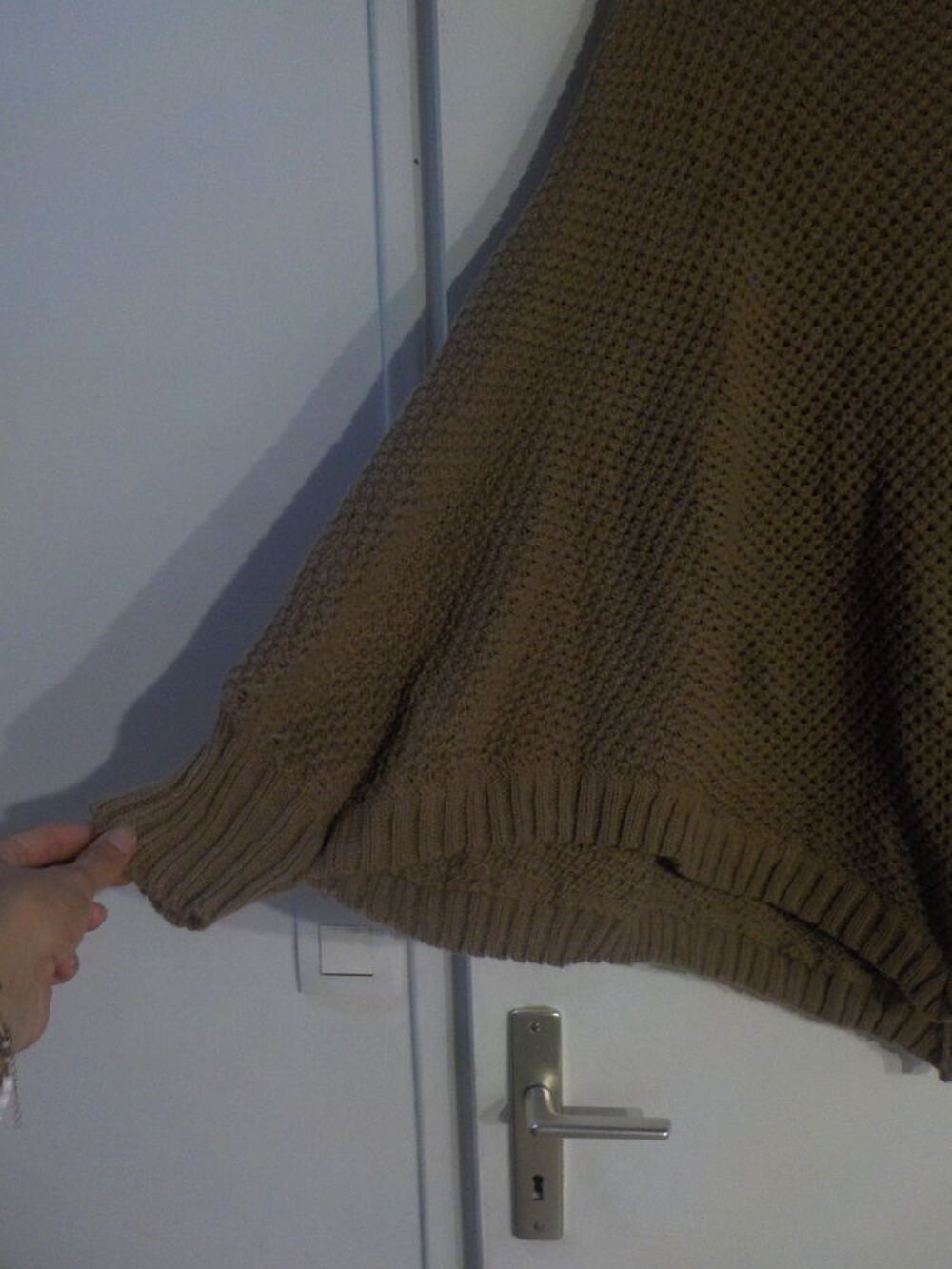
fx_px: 1100
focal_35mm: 30
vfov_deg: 60.0
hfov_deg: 46.8
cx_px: 476
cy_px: 634
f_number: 3.3
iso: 450
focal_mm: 4.1
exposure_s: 1/15
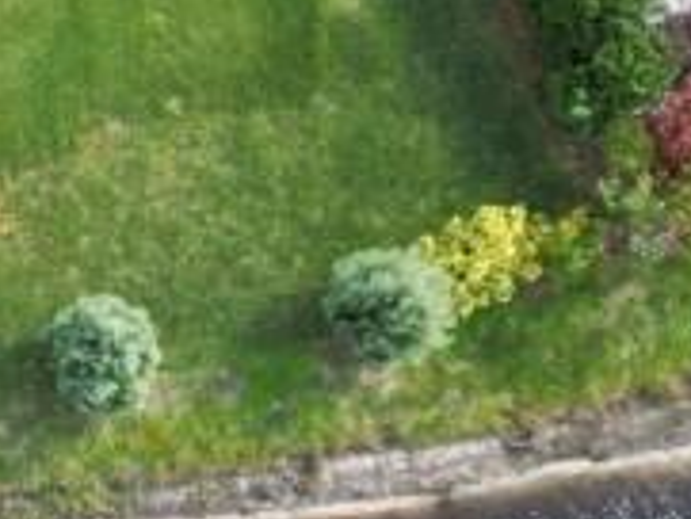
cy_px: 176
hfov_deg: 16.0
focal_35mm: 113
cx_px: -334
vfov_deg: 13.1
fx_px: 2257
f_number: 1.7
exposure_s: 1/1000
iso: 150
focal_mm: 6.72
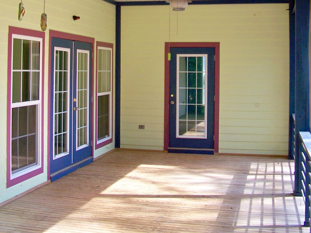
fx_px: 494
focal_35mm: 55
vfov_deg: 26.2
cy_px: 52
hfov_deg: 34.9
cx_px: 139
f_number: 2.8
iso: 100
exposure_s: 1/50
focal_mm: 5.85
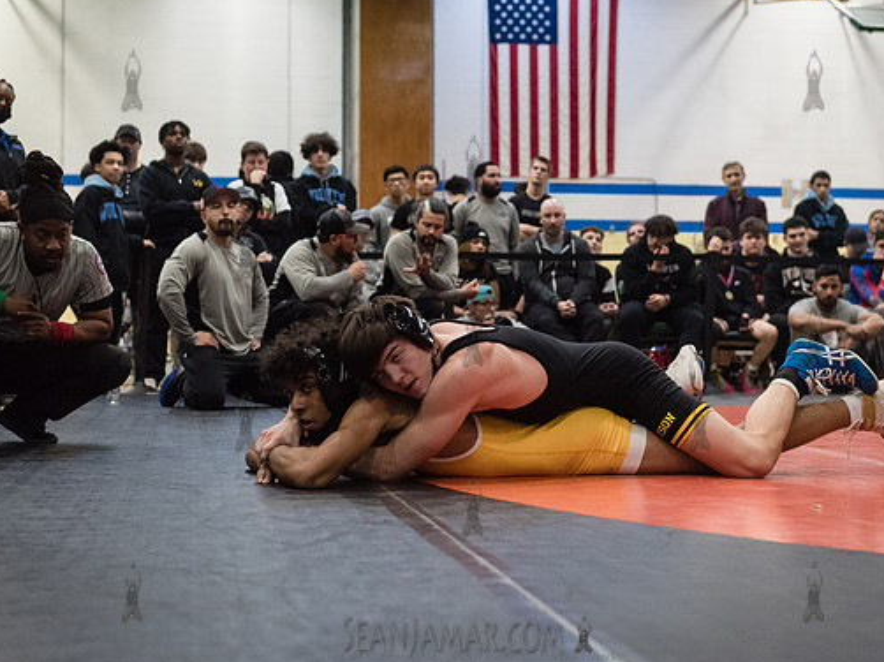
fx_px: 1685
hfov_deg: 29.4
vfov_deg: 22.2
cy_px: 335
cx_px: 472
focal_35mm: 66
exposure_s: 1/500
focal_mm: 55
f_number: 3.2
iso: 8000
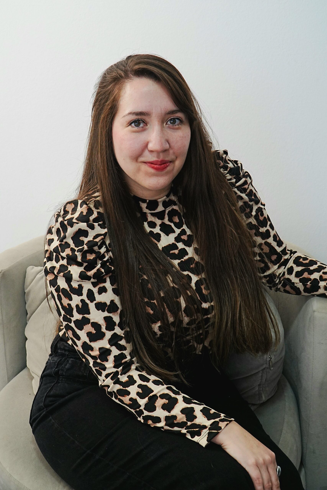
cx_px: 164
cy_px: 245
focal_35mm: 54
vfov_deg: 36.9
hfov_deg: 25.1
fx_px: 736
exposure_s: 1/60.2
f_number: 5.6
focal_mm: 36
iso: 500
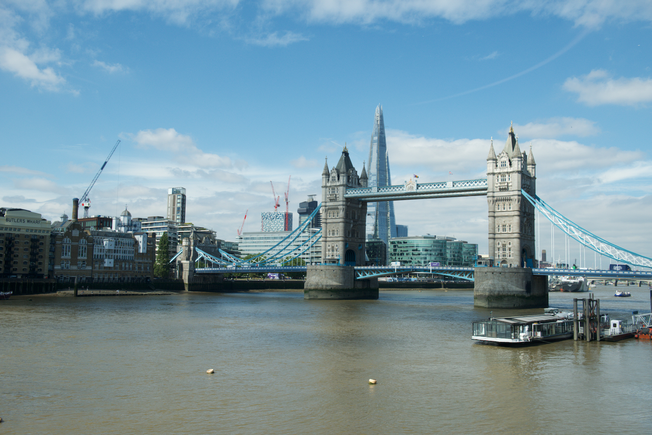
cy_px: 218
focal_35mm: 34
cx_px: 326
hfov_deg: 55.8
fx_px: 616
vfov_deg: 38.9
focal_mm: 34
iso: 400
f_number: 6.3
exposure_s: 1/1600
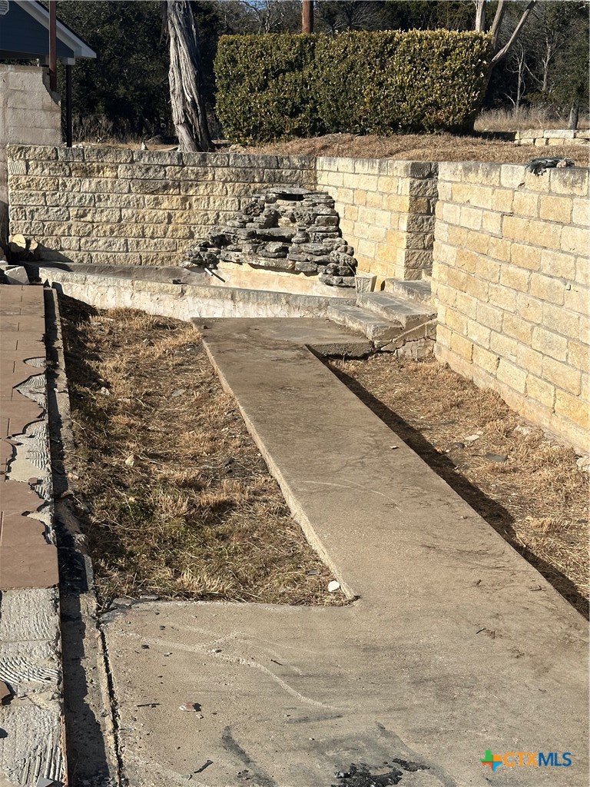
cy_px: 394
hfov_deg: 30.3
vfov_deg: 39.7
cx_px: 295
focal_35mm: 48
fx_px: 1091
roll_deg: -3.5
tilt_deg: -11.9
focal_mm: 6.86
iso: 64
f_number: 1.78
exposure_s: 1/6211
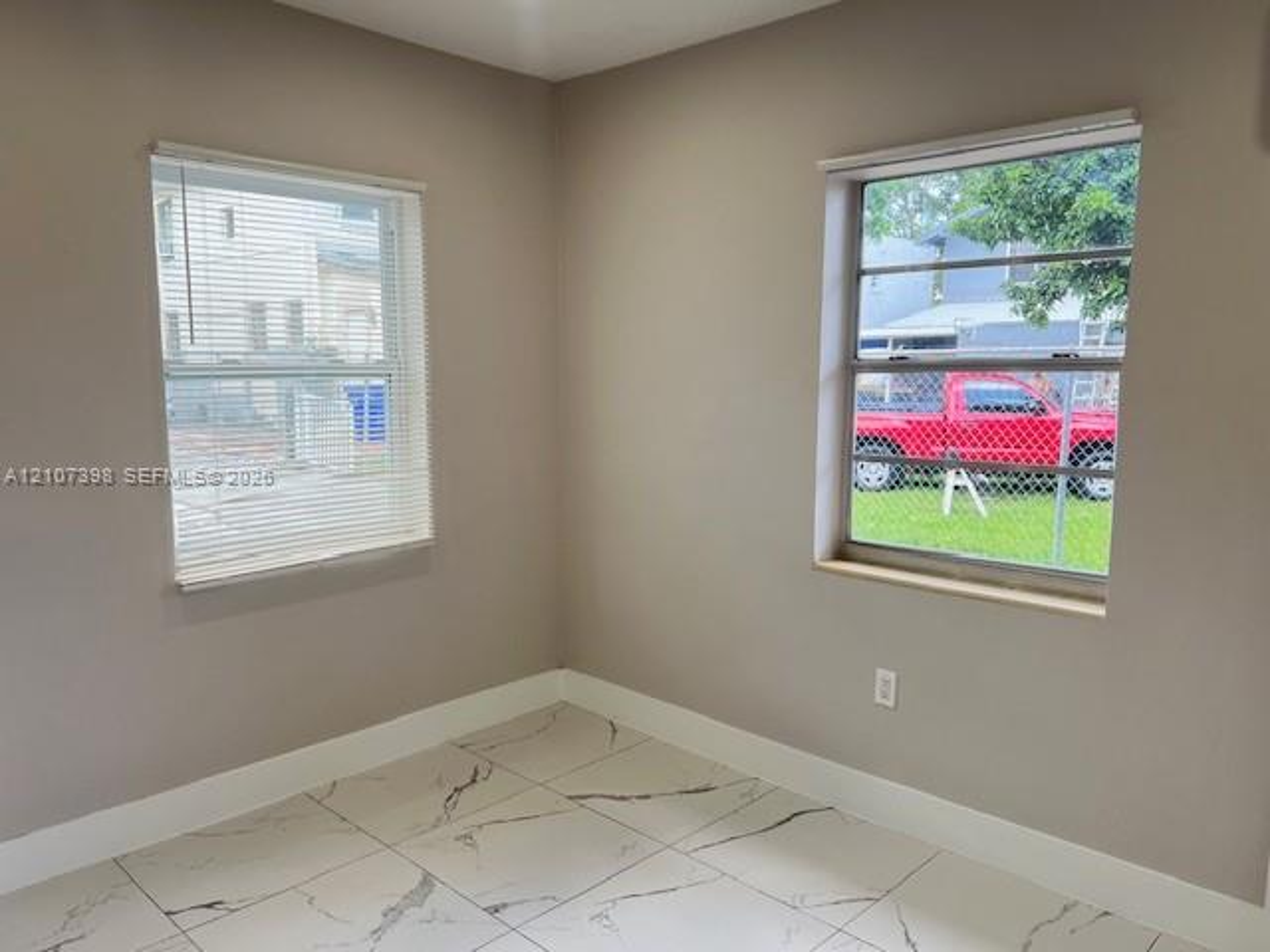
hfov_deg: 67.3
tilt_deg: -9.0
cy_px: 476
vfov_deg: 53.1
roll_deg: -0.5
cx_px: 635
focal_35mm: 26
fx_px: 954
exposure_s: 1/160
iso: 40
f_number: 1.5
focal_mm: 5.7
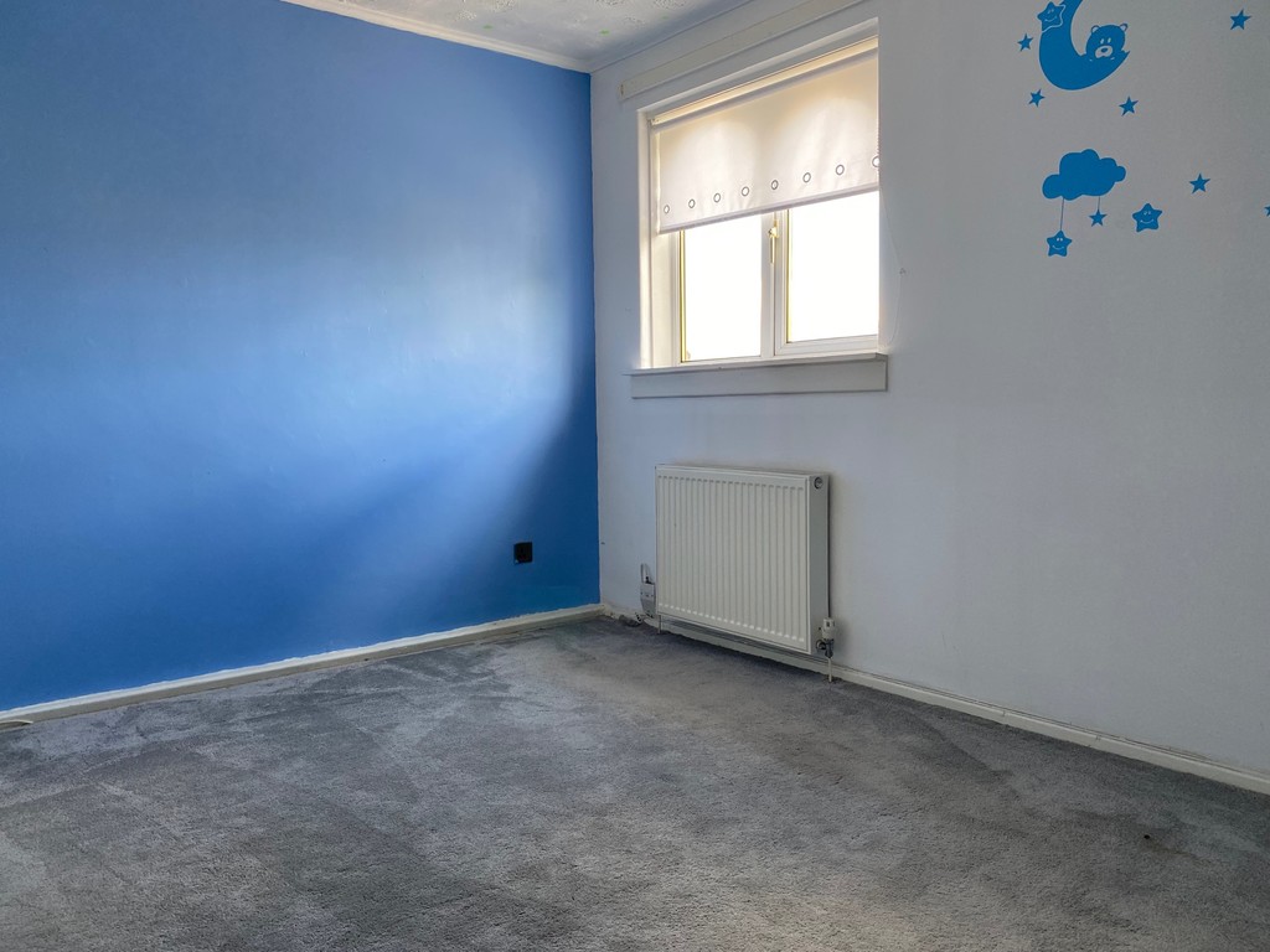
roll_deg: +2.5
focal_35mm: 26
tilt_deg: -3.2
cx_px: 635
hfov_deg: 67.3
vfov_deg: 53.1
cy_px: 476
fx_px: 954
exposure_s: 1/121
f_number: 1.8
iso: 100
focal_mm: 4.25
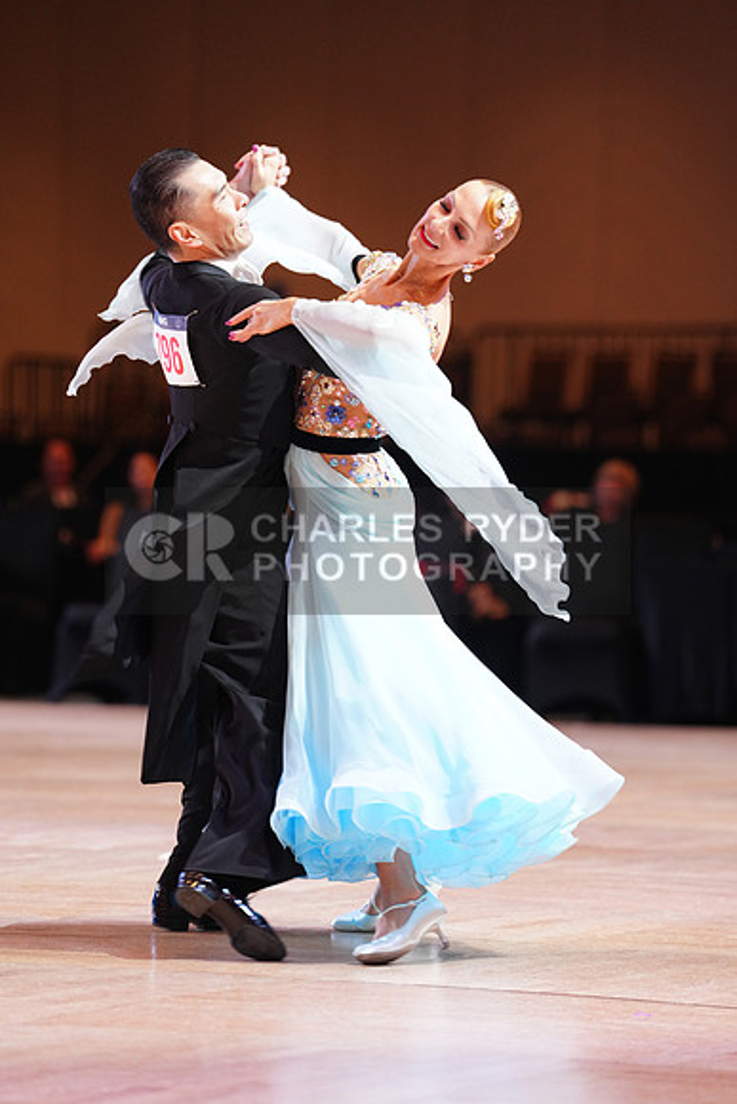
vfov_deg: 10.3
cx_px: 368
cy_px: 552
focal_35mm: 200
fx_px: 6138
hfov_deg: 6.9
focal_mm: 200
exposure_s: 1/250
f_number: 3.5
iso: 2000
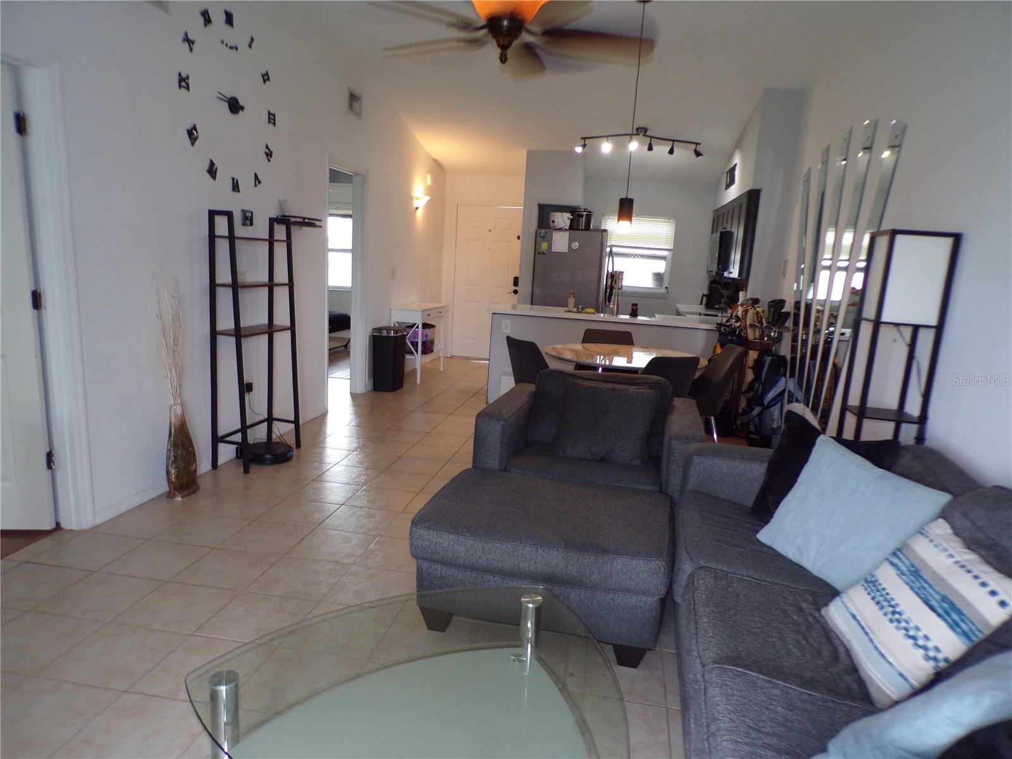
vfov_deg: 56.8
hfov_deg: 71.6
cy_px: 380
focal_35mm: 24
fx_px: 702
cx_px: 506
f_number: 3
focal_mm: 4.3
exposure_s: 1/34
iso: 200
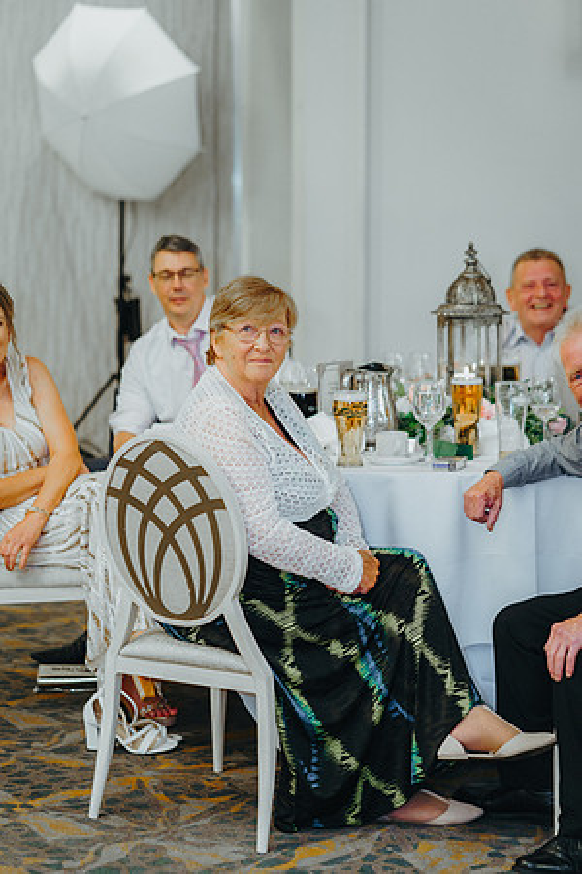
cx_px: 291
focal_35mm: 85
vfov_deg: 23.9
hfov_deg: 16.1
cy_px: 437
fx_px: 2061
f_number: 2.8
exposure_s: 1/125
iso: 2000
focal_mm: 85
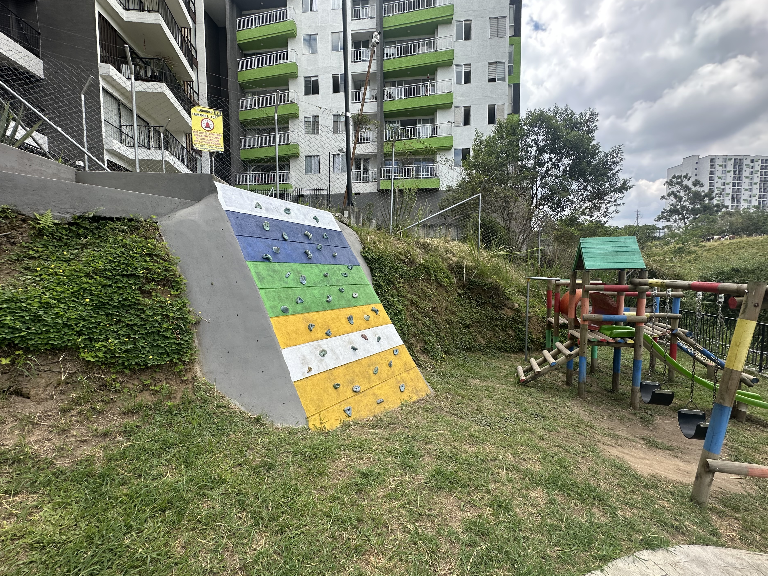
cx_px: 376
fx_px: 333
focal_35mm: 15
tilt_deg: -4.0
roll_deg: +1.7
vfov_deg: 81.7
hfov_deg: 98.2
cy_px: 293
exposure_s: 1/910
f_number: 2.2
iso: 40
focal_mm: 2.22
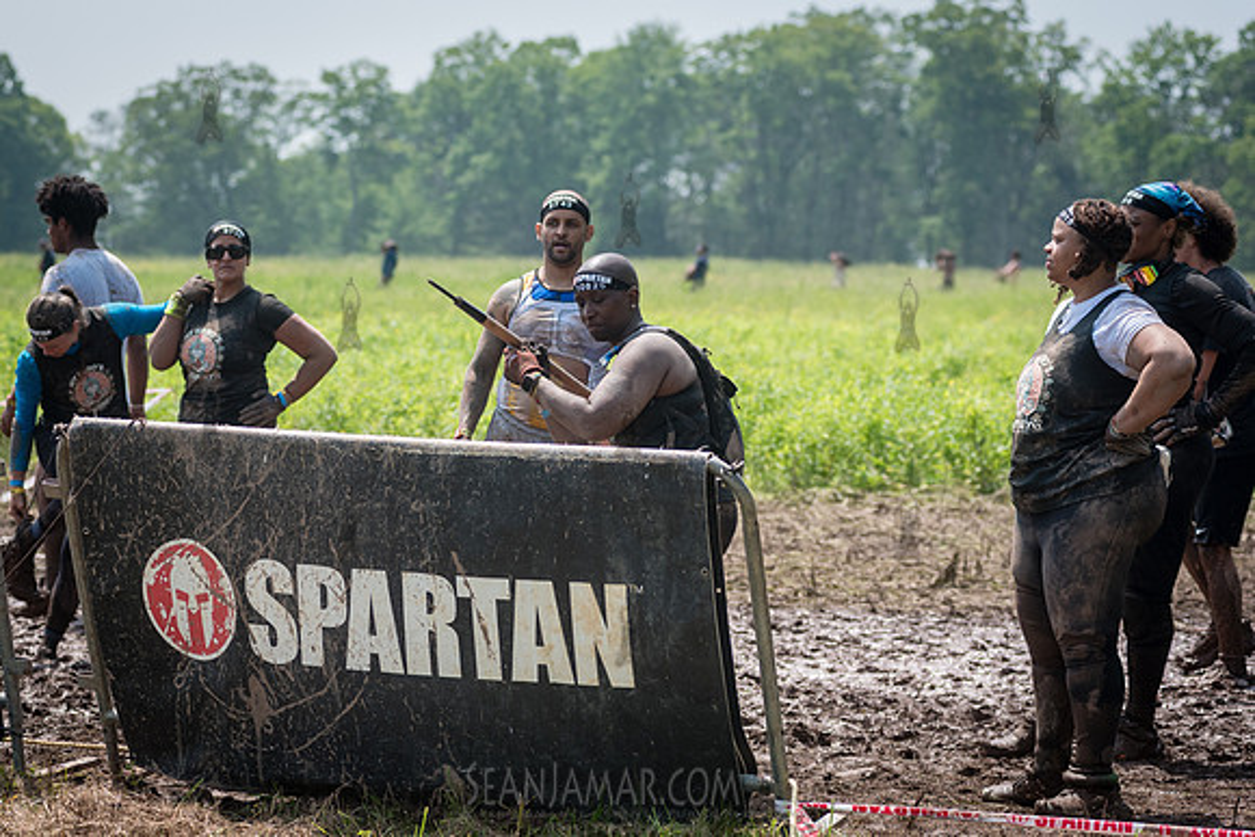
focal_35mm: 108
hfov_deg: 18.9
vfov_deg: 12.7
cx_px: 523
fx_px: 3762
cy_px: 414
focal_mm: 92
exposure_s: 1/3200
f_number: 4
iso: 400
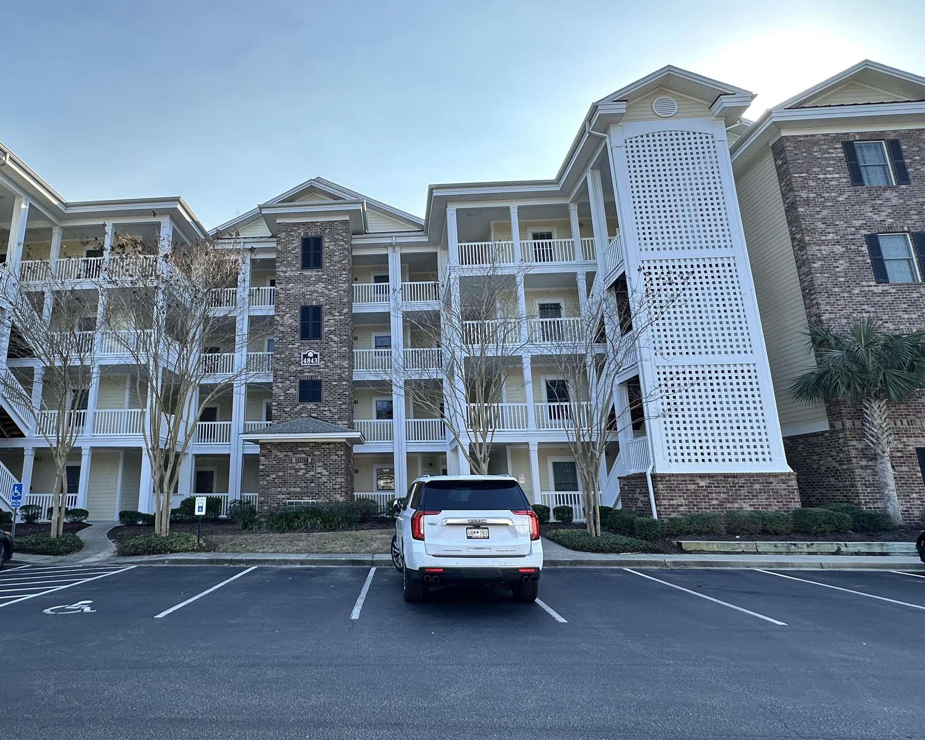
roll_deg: +0.4
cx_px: 347
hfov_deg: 76.3
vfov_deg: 65.5
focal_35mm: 21
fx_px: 575
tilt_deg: +13.9
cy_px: 357
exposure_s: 1/666
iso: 40
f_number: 2.2
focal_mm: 2.22
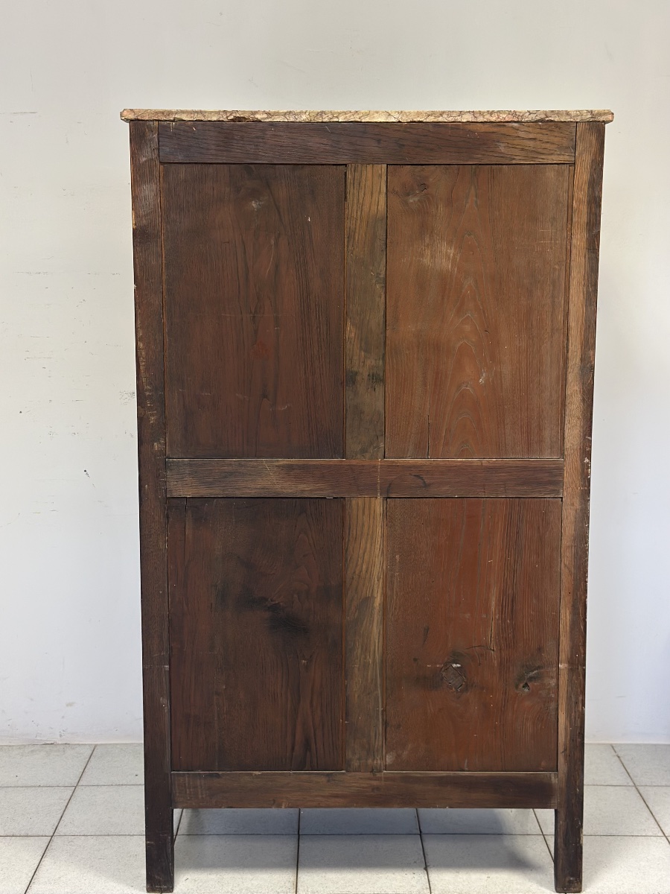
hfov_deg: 30.3
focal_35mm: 48
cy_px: 447
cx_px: 335
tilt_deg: -8.1
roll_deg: +1.0
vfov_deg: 39.7
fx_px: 1239
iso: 160
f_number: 1.78
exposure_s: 1/50
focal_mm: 6.86
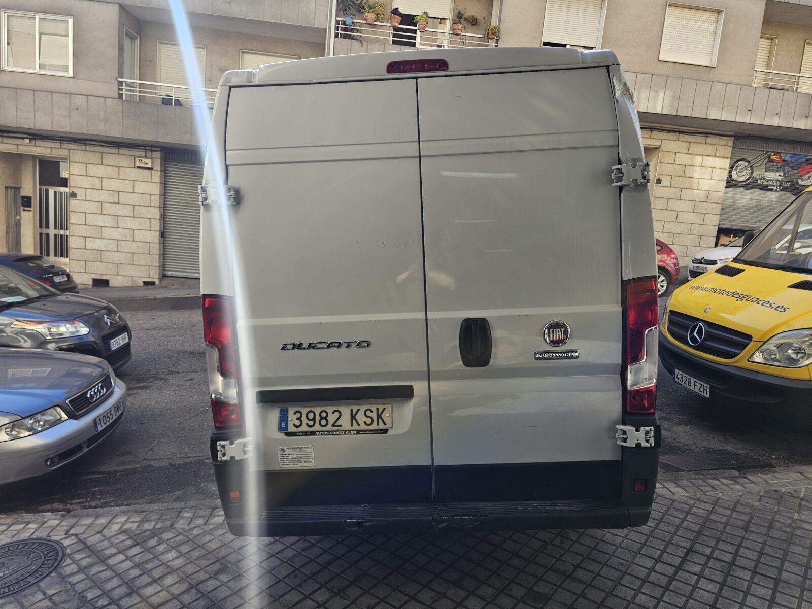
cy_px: 304
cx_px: 406
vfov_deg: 58.9
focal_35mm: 23
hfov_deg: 73.9
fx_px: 540
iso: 12
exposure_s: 1/180
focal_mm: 6.3
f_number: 1.7
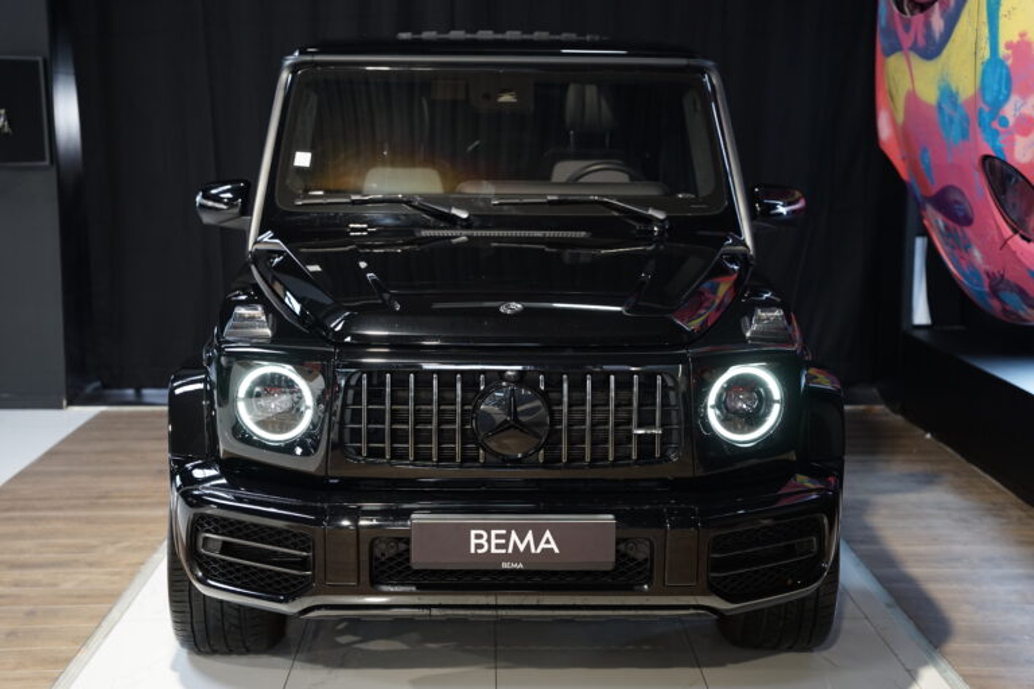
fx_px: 1591
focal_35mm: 55
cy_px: 344
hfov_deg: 36.0
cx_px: 517
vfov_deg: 24.4
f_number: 2.8
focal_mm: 55.4
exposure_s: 1/80
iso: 1000
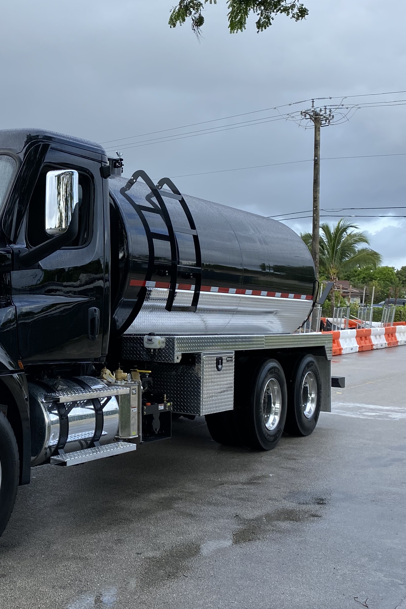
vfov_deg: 43.6
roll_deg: -0.4
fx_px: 761
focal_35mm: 45
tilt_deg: -0.2
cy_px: 295
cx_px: 5
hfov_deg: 28.2
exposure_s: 1/706
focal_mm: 4.25
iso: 32
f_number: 1.8
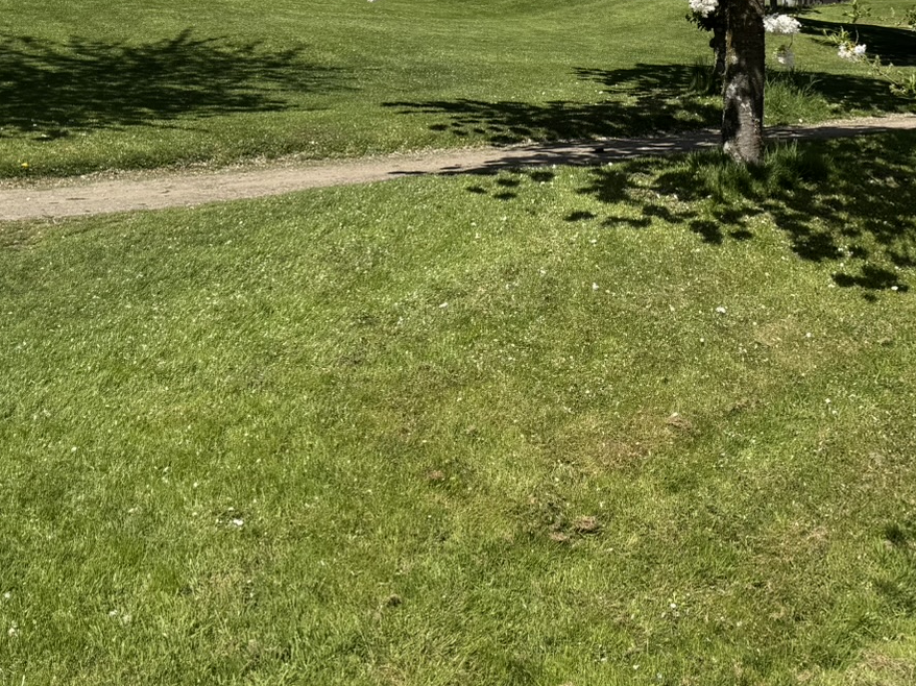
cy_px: -30
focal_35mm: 56
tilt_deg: +2.5
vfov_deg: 24.6
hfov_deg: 34.0
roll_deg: +2.3
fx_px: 1481
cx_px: 614
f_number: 1.78
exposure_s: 1/4950
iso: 80
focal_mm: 6.76
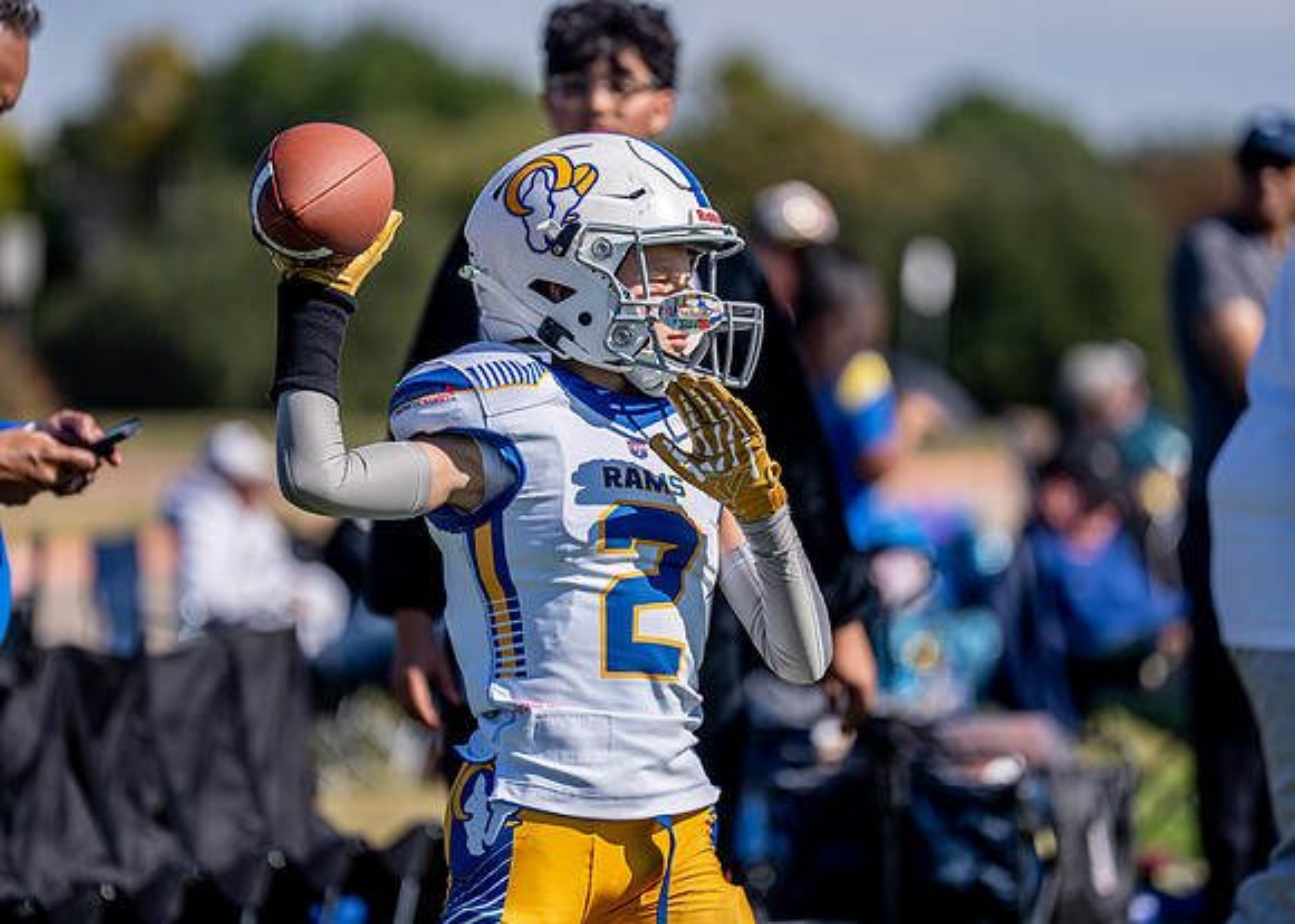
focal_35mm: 230
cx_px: 643
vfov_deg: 6.3
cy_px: 451
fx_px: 8451
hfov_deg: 8.8
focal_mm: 200
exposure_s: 1/3200
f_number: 2.8
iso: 100
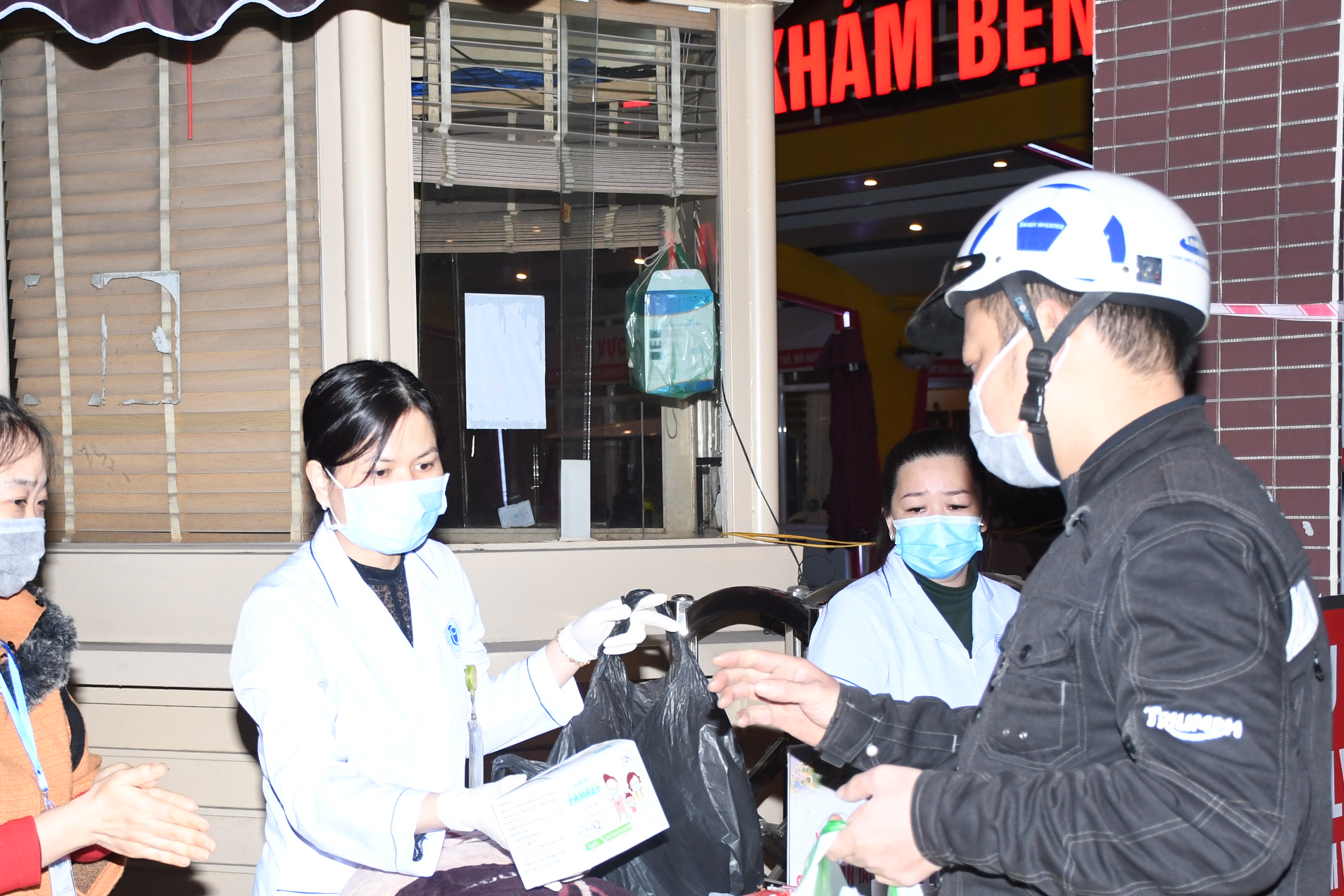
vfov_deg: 19.4
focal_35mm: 70
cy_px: 588
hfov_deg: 28.7
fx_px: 2613
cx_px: 475
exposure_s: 1/200
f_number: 5
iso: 800
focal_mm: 32
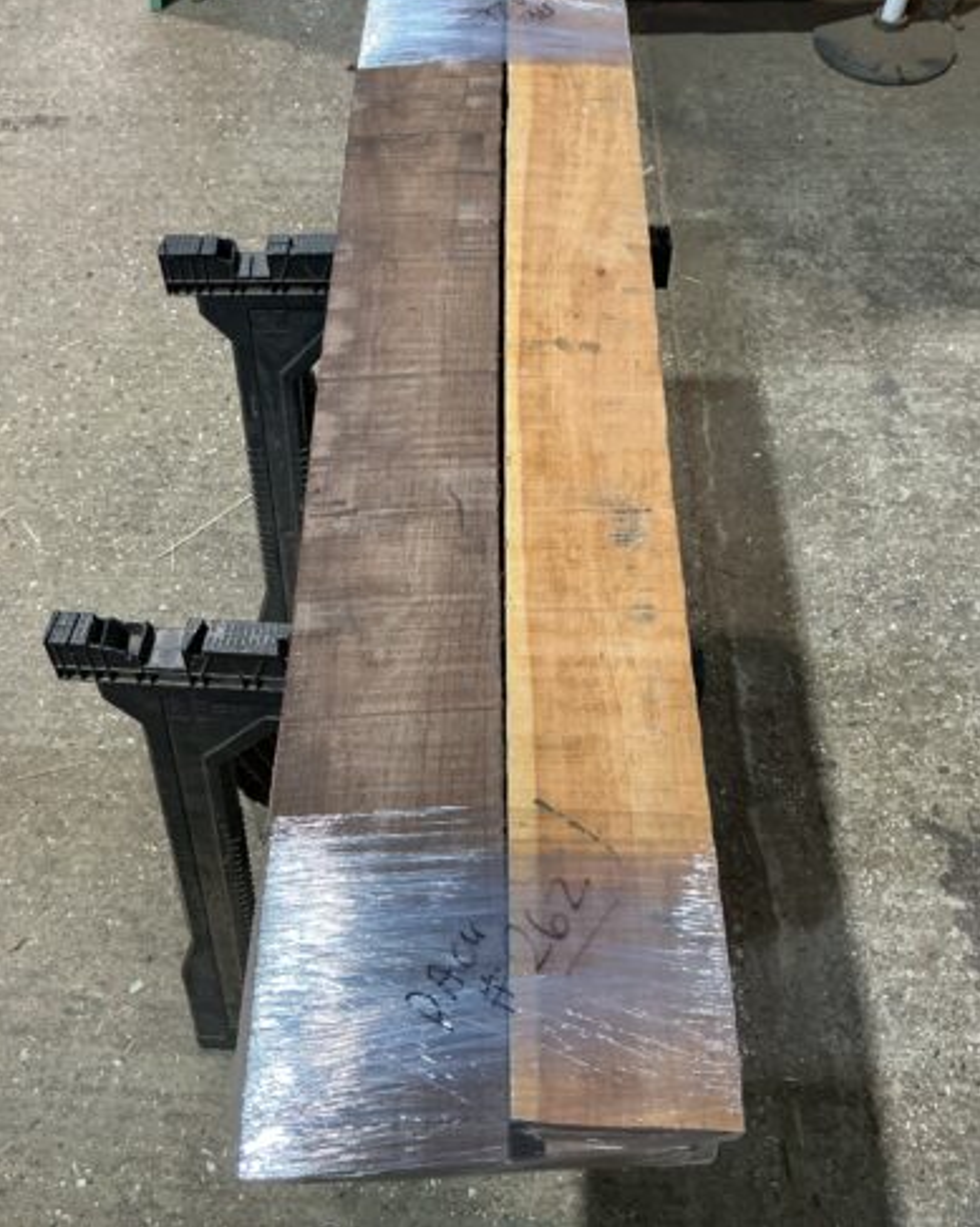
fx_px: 1125
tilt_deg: -56.6
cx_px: 481
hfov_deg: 47.1
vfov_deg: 57.1
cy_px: 558
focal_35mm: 31
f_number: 1.8
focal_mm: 3
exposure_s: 1/60
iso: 100
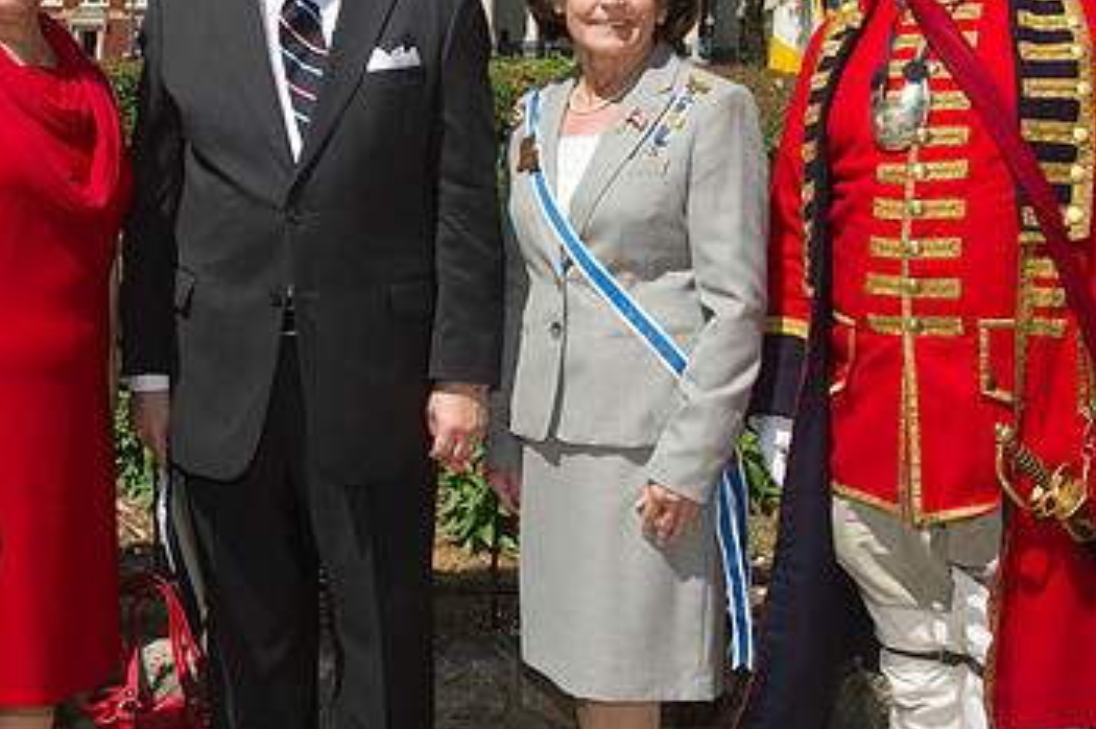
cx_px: 401
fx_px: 1765
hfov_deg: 34.3
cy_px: 238
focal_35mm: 58
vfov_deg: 23.2
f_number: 9
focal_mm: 35
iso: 200
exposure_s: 1/250
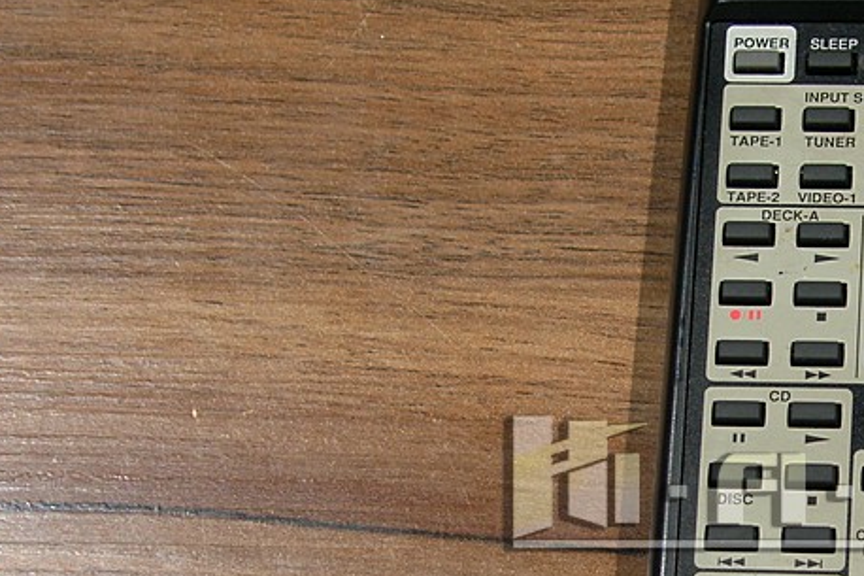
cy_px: 482
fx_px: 2999
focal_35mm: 125
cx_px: 826
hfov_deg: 16.1
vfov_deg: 10.9
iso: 50
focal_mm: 14.2
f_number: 2.8
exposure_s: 1/60
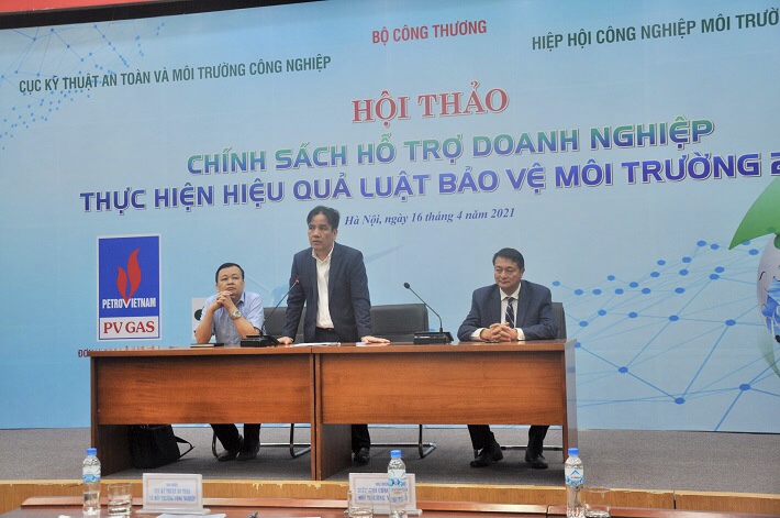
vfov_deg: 26.4
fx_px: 1103
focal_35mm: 51
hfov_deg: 38.9
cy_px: 259
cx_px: 390
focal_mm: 34
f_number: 4.2
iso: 640
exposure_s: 1/40
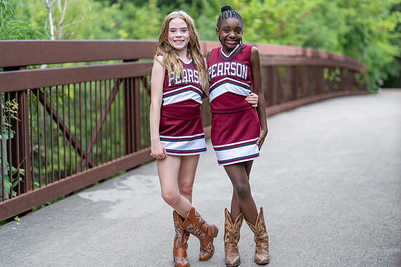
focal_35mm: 64
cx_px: 232
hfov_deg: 31.4
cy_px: 131
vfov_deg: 21.2
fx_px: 713
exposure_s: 1/1250
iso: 100
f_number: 1.2
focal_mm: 50
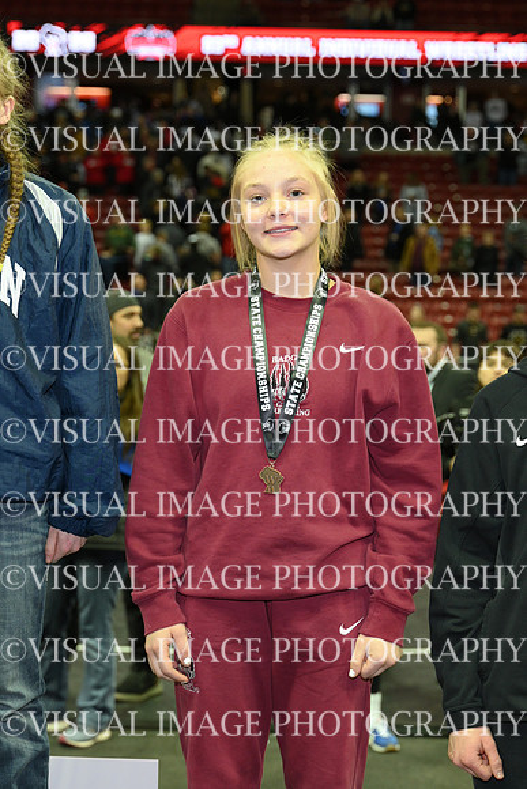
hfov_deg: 18.2
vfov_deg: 27.0
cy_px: 394
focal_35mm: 75
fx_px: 1646
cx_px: 264
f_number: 3.2
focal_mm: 50
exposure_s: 1/200
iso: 1000
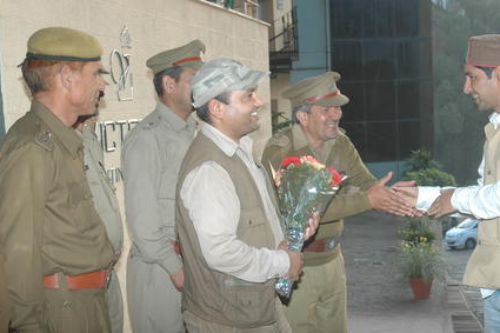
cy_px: 197
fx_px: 1000
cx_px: 321
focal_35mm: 72
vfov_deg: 18.9
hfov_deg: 28.0
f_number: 4.2
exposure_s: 1/60
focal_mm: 34
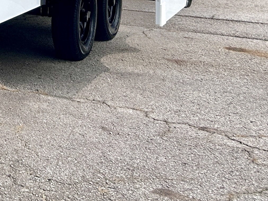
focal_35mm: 104
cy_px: -169
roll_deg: -0.1
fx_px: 805
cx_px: -124
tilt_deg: +3.1
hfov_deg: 17.2
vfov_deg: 12.8
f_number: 1.5
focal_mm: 5.7
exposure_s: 1/8696
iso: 50
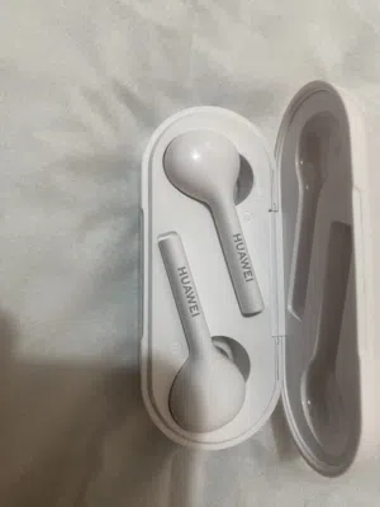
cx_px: 190
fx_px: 366
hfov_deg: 54.9
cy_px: 254
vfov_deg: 69.4
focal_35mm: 25
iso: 320
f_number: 1.8
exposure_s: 1/50
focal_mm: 4.25
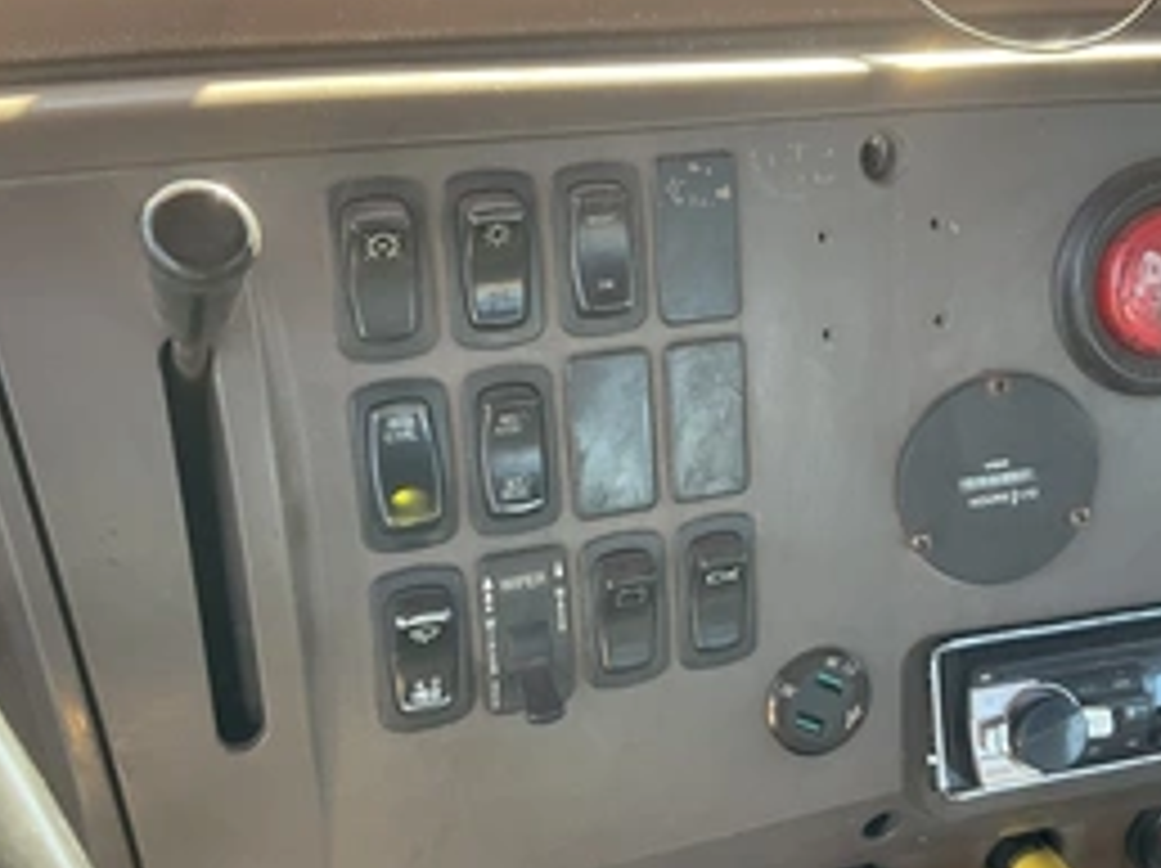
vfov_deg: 32.1
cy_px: 432
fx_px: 1508
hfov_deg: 41.8
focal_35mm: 45
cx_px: 729
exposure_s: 1/122
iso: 64
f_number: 1.8
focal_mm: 3
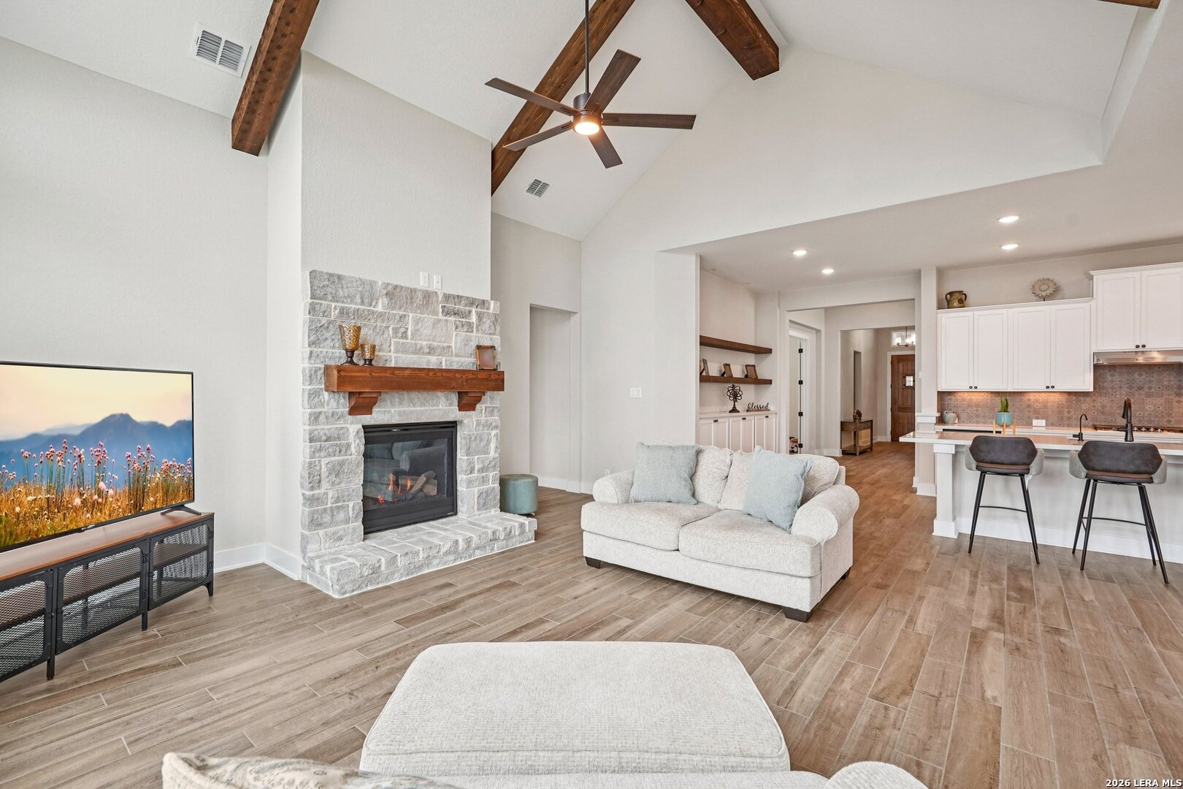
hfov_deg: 96.7
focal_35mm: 16
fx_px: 526
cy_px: 394
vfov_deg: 73.7
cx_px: 592
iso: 200
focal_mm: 16
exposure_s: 1/30
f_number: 8
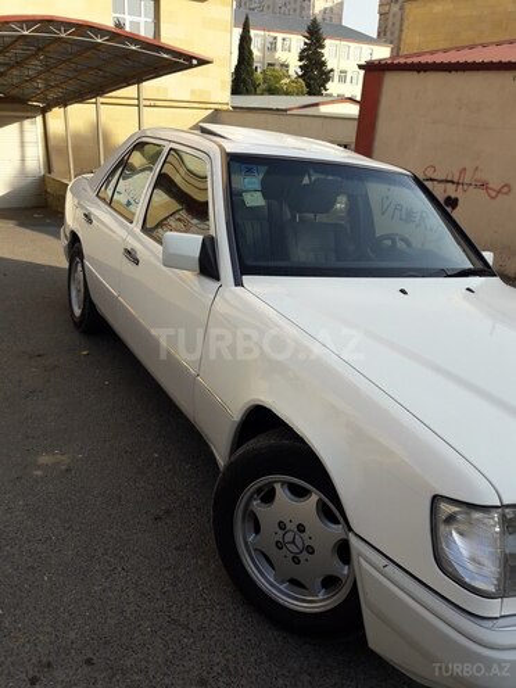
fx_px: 557
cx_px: 258
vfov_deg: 63.4
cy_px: 344
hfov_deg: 49.7
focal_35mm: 28
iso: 40
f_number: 1.9
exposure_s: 1/772
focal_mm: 3.7
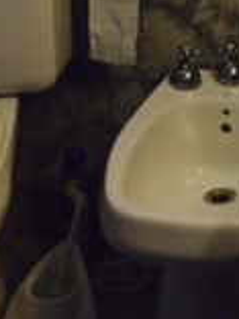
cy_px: -164
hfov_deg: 12.2
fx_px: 1095
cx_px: 284
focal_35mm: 119
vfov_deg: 15.3
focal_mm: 4.15
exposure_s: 1/33
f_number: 2.2
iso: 100
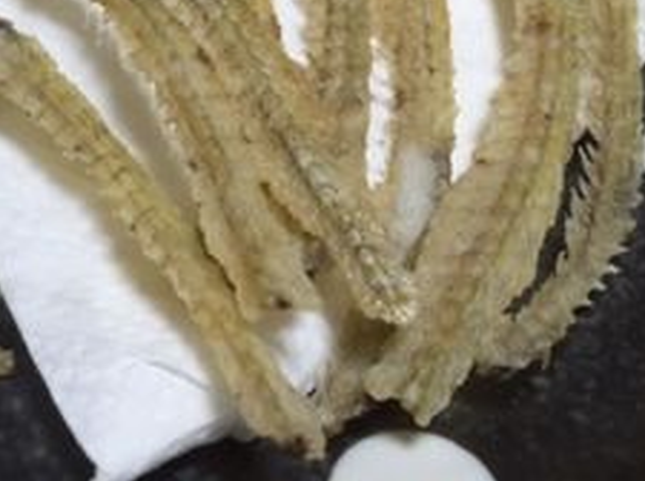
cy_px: 83
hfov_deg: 31.2
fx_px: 1153
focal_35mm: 62
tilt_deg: -49.0
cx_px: 269
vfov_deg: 23.2
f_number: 2.2
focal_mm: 4.15
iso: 50
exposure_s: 1/30
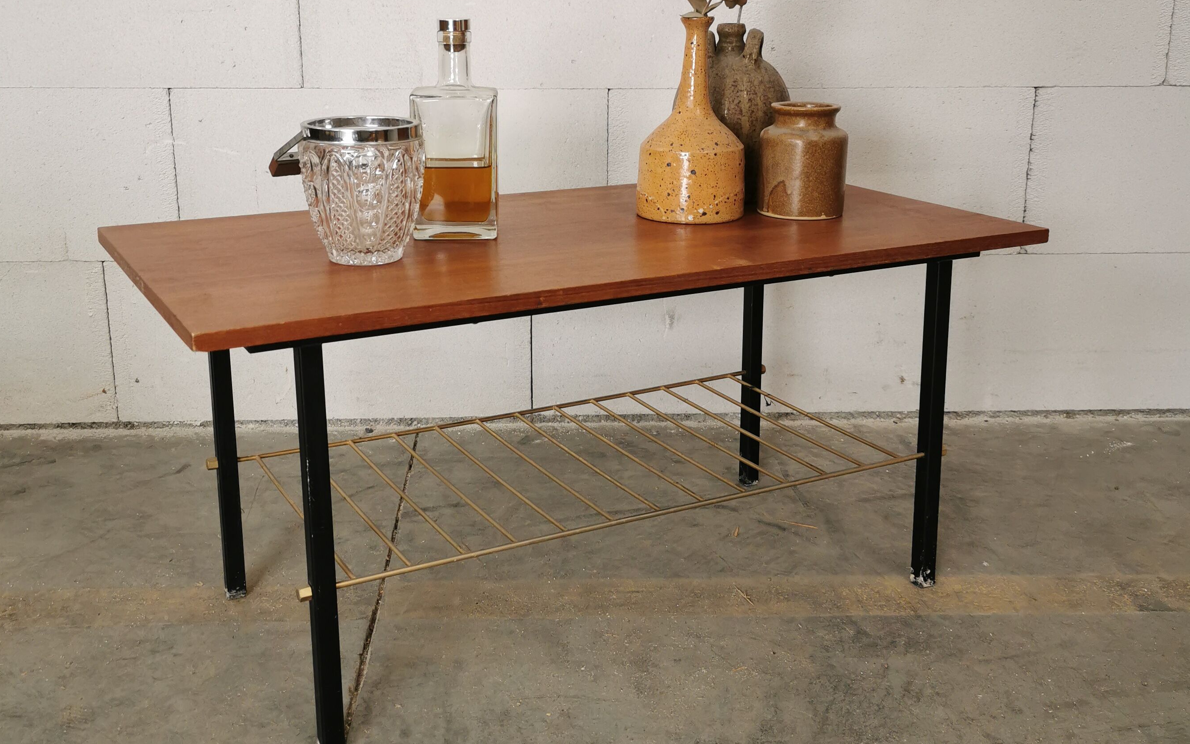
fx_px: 1265
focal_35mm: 39
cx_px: 592
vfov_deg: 32.7
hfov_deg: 50.4
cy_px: 306
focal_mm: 5.58
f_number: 1.8
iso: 125
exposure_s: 1/100
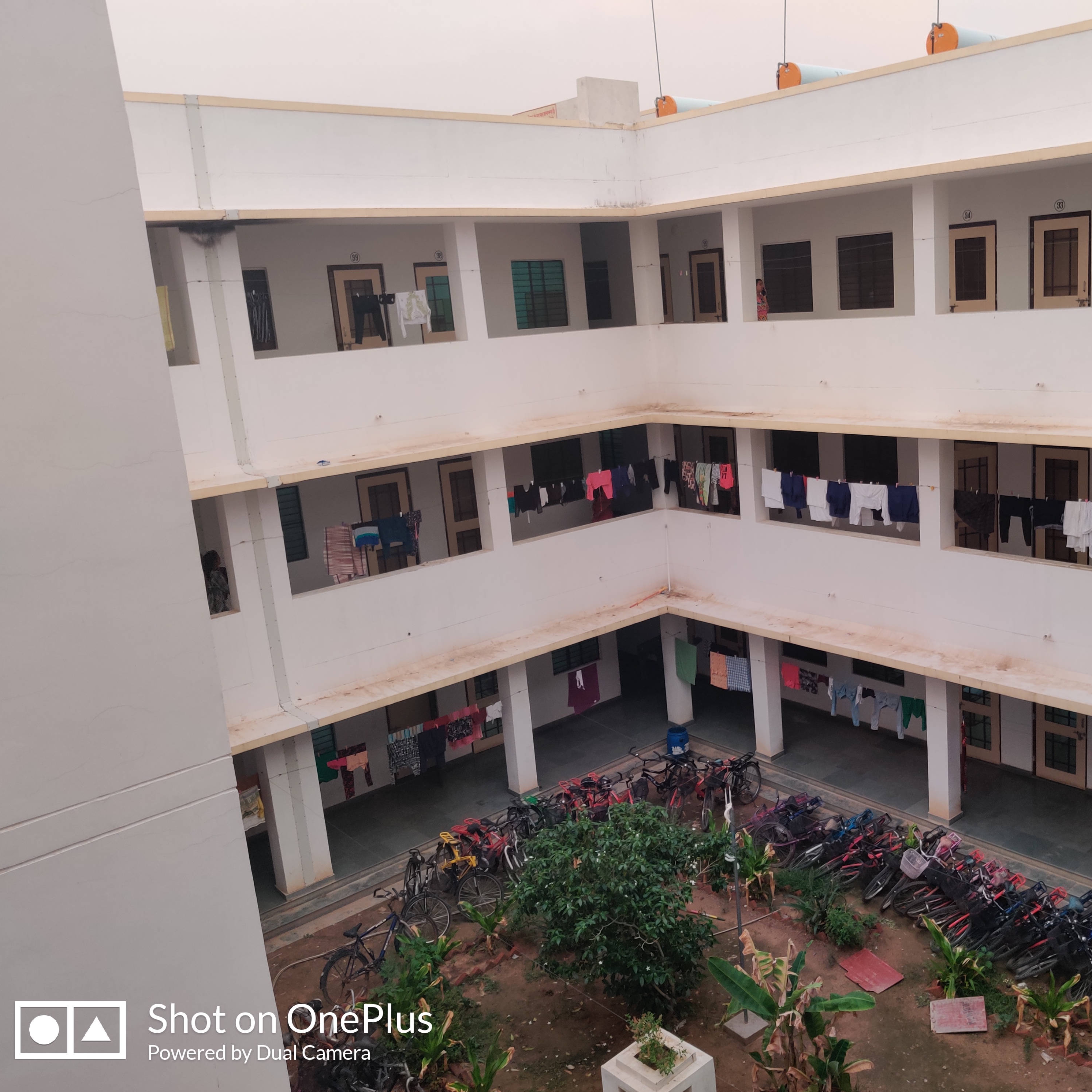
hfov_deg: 50.4
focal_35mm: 32
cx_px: 711
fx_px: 1142
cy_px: 547
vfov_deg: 51.1
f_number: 1.65
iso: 200
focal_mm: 4.75
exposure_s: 1/50
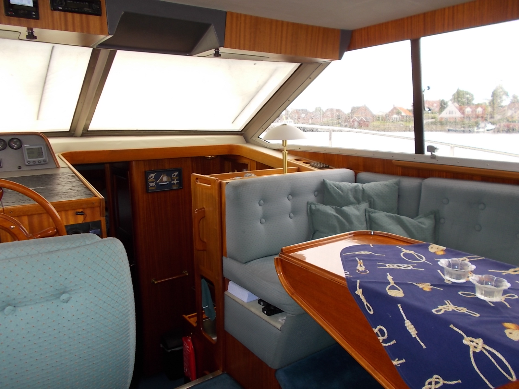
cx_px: 260
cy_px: 194
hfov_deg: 67.3
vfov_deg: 53.1
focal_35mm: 26
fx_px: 390
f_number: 3.2
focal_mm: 4.6
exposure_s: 1/50
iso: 80
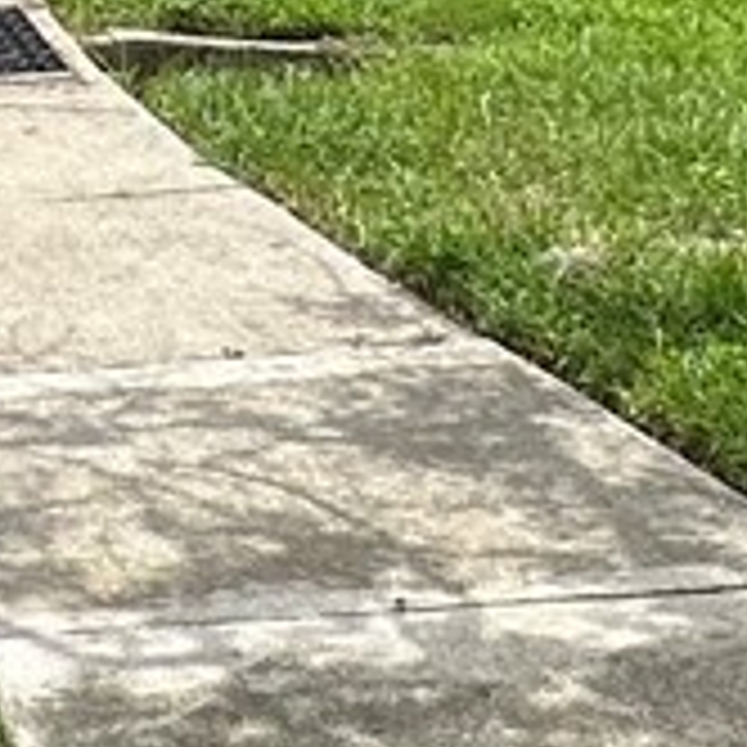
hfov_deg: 14.5
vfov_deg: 13.2
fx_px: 2905
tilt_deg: -1.5
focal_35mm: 119
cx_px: 72
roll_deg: +0.4
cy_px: -616
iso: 40
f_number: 2.2
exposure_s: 1/1195
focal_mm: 2.22
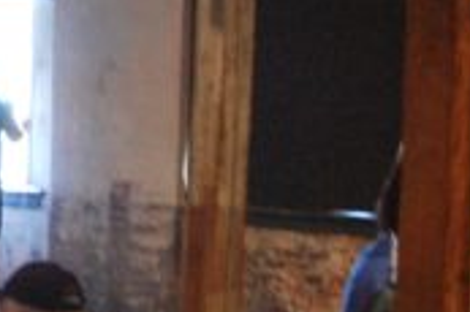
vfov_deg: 5.1
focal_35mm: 267
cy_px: -129
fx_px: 3482
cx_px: -101
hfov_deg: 7.7
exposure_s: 1/15
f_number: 4.2
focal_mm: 30
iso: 800
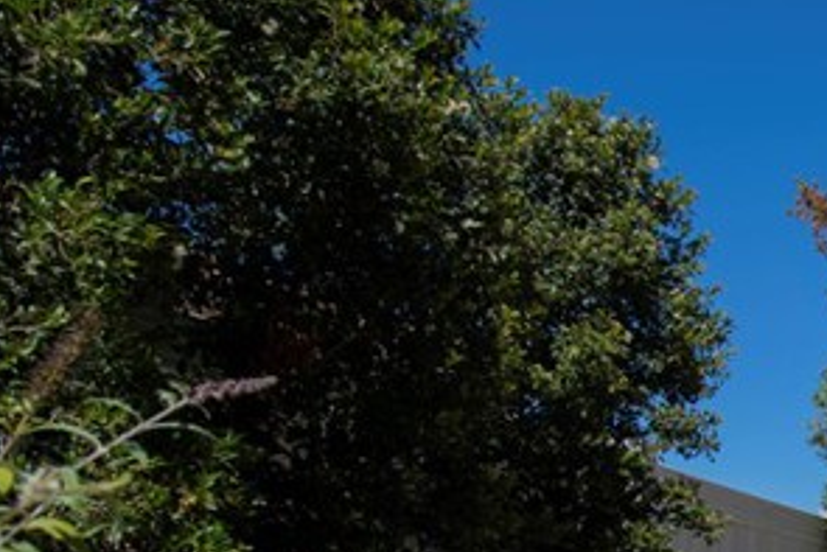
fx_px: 1356
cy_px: 674
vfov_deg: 21.3
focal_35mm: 59
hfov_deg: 23.0
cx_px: 1402
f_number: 13
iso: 320
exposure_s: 1/250
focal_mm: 17
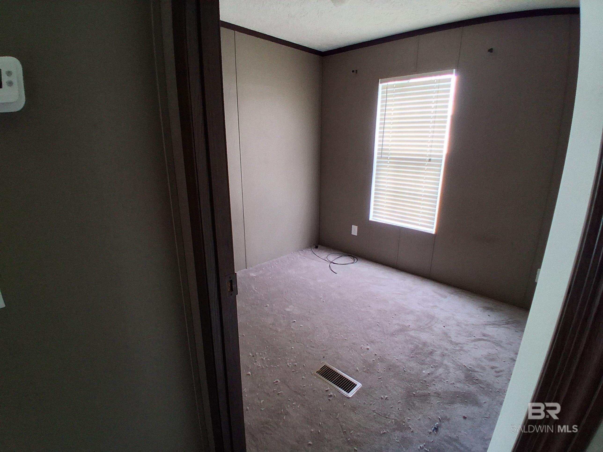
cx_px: 302
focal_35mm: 17
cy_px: 226
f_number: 2.2
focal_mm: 1.4
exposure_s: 1/40
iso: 200
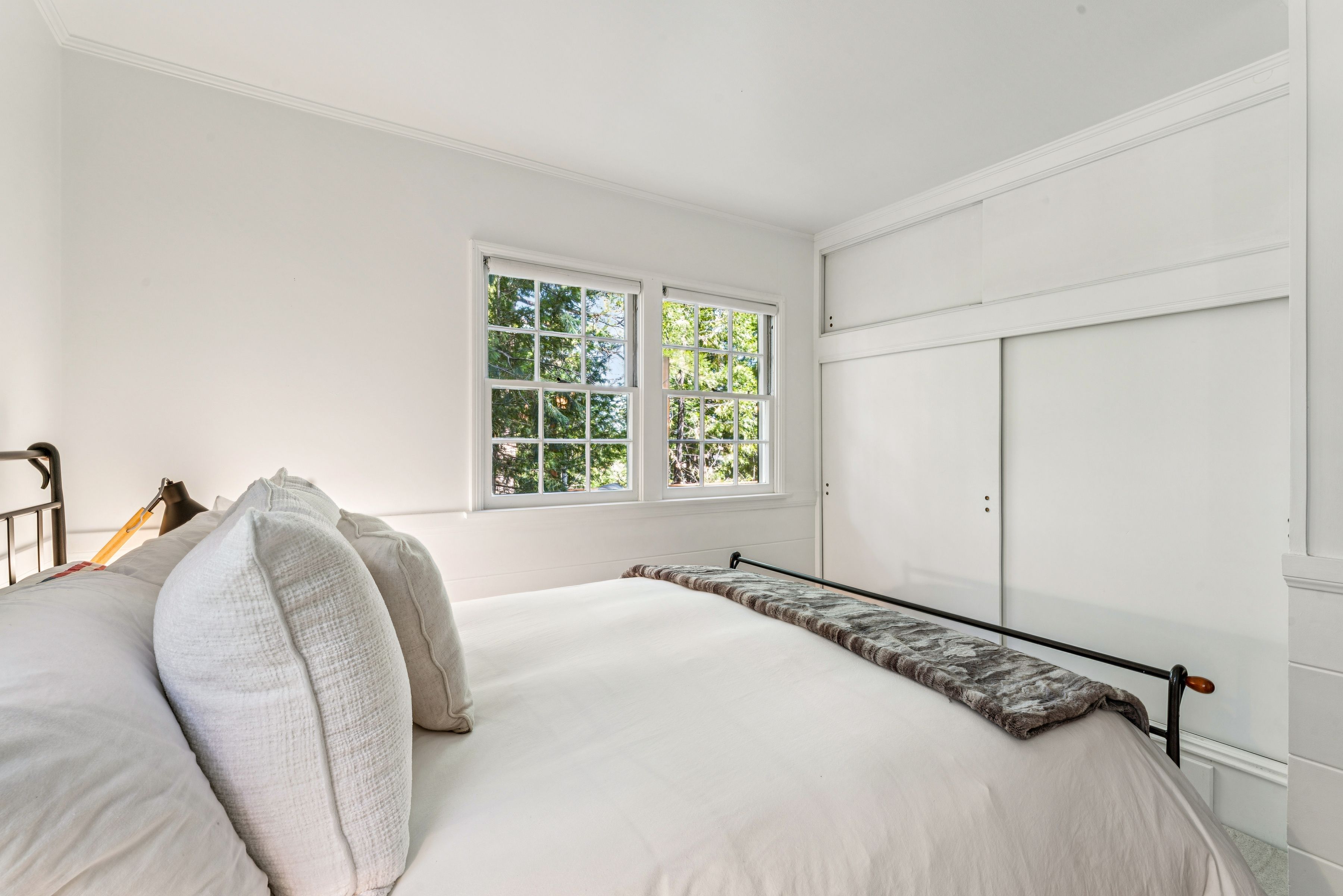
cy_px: 448
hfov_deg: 96.0
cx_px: 672
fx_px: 604
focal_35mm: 16
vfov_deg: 73.1
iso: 100
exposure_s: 1/1.25
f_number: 13
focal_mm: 16.2
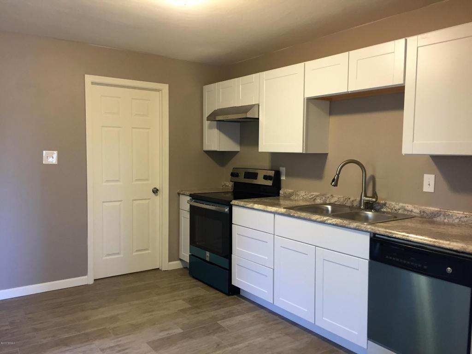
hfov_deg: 61.7
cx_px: 236
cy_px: 177
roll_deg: -0.8
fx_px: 395
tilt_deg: -4.4
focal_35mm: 29
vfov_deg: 48.2
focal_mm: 4.15
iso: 100
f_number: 2.2
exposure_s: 1/30
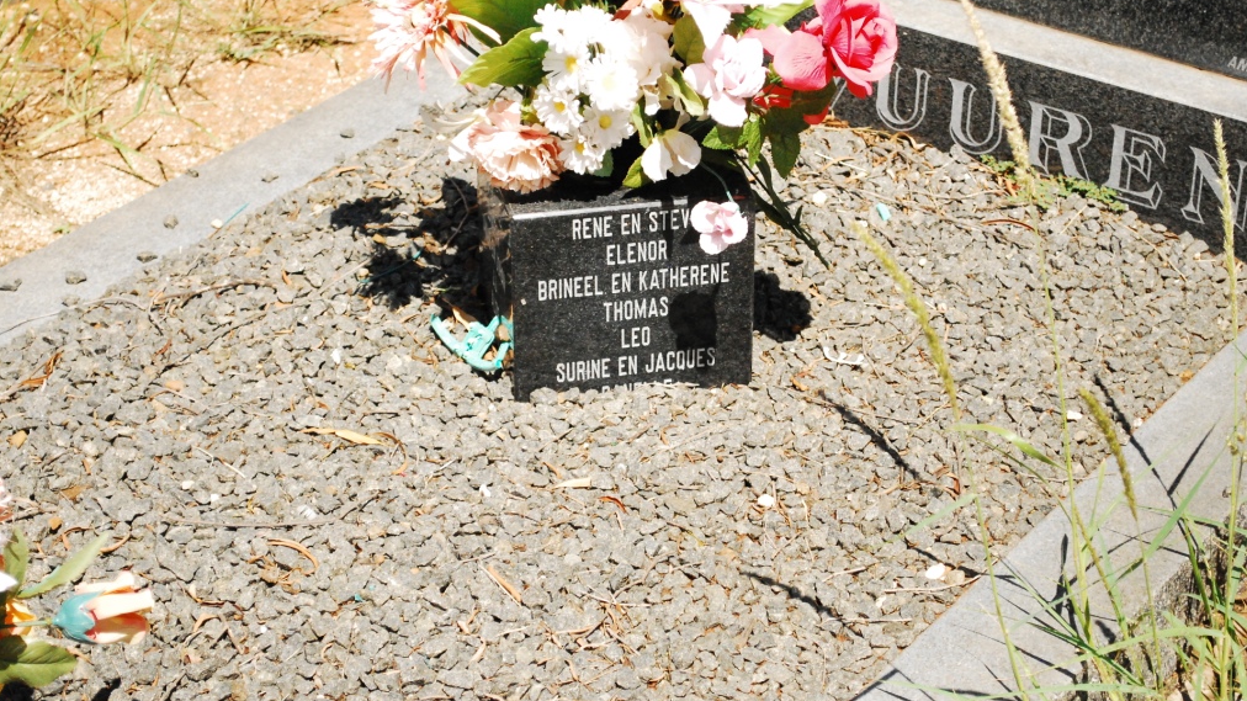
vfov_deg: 13.8
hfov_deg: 24.3
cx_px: 626
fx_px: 2894
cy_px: 305
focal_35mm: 88
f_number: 5.6
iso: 1600
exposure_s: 1/4000
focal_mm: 55
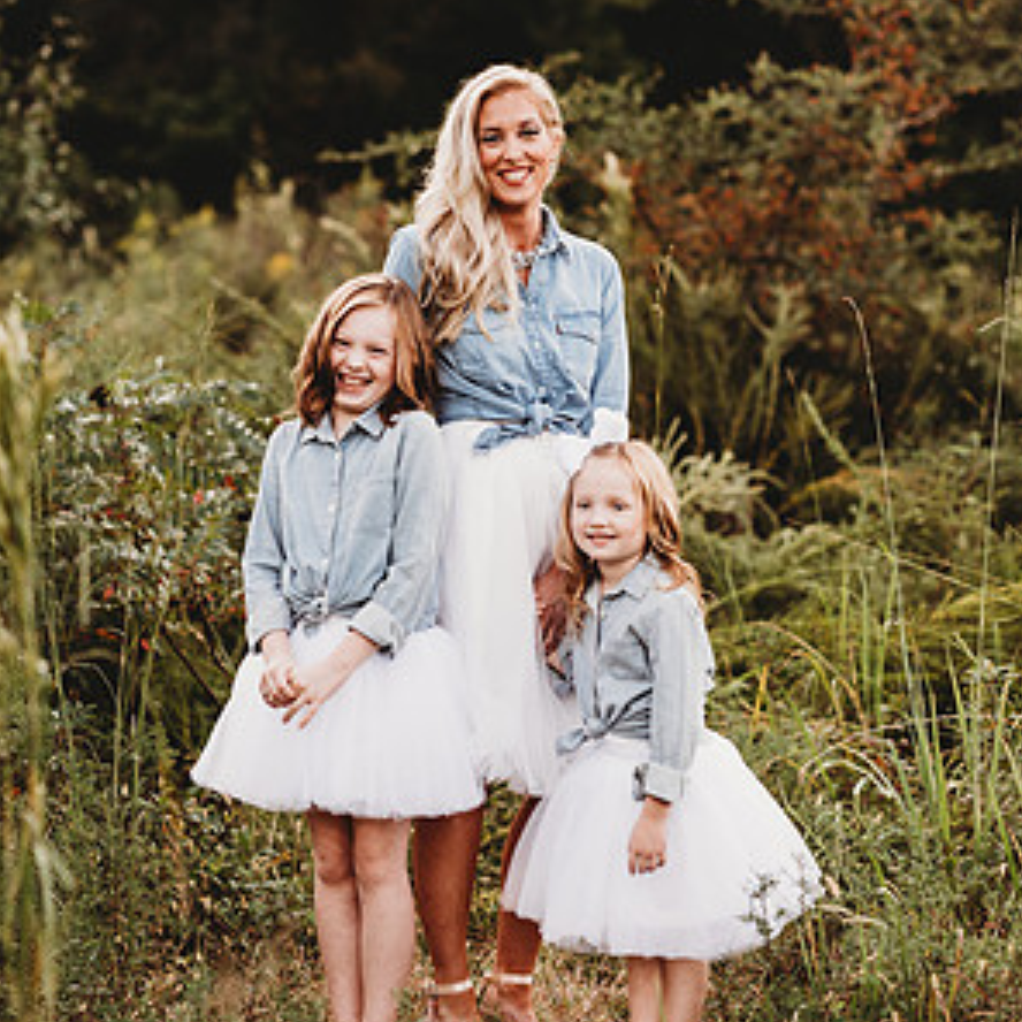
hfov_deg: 15.8
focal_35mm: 110
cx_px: 514
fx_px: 3674
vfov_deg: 15.8
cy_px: 494
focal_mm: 85
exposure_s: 1/200
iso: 125
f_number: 2.2
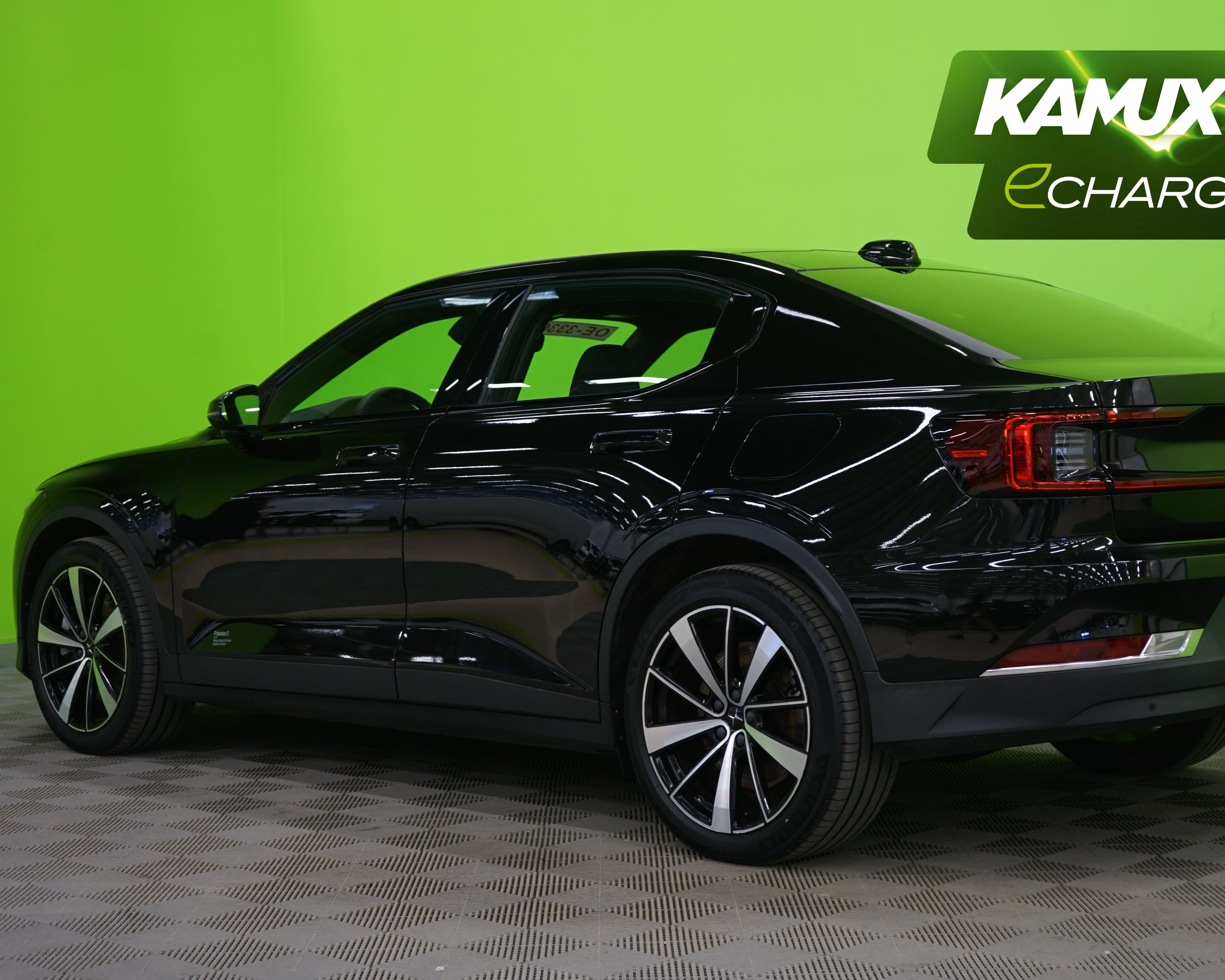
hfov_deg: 32.4
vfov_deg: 26.2
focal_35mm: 58
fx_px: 2103
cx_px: 712
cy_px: 492
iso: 400
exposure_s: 1/8
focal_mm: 51
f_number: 4.5
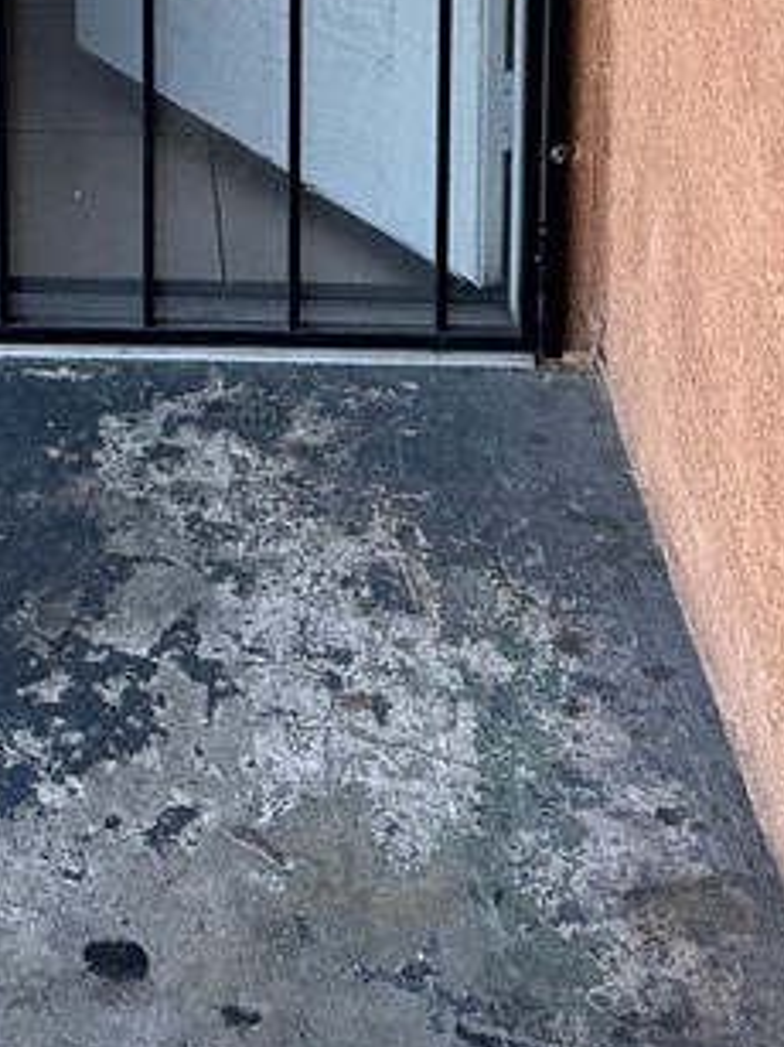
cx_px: -10
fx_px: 2418
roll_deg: -0.6
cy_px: -437
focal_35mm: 80
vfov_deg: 21.3
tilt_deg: -11.2
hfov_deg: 17.9
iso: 100
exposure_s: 1/121
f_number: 1.78
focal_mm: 6.86
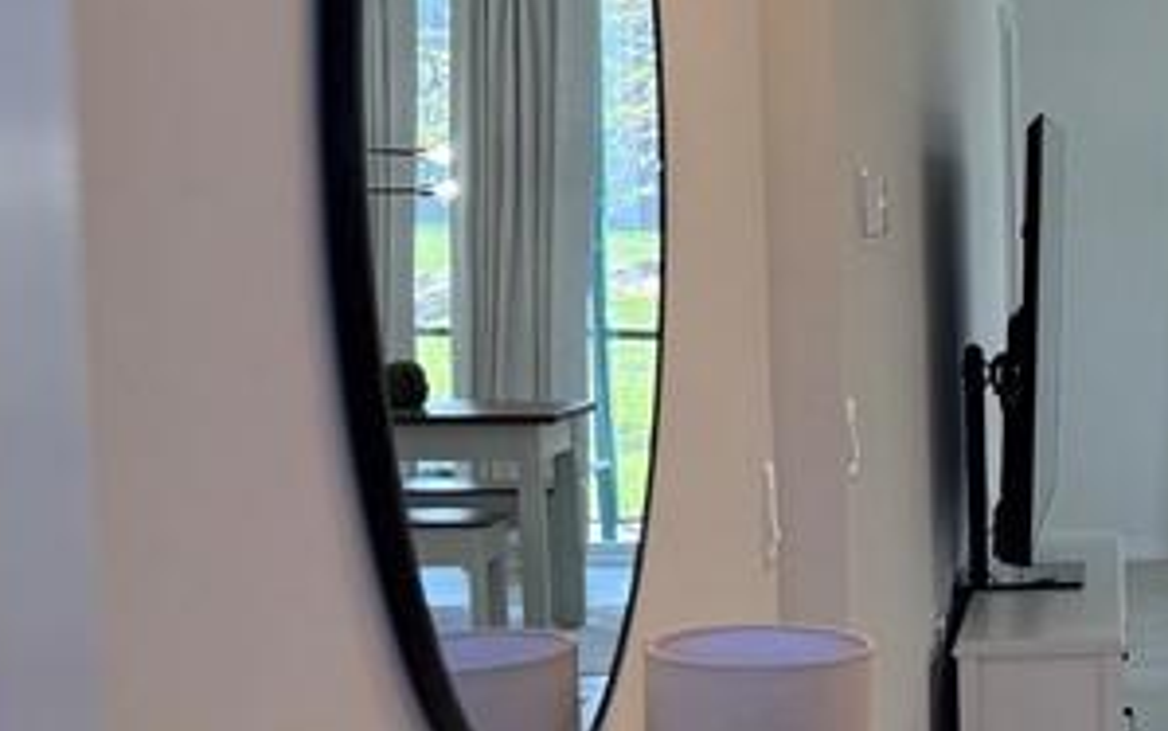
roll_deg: -1.1
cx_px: 1898
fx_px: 2770
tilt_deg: -5.8
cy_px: 489
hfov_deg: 19.7
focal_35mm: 87
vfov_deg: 15.0
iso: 64
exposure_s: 1/120
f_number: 1.78
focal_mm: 6.76
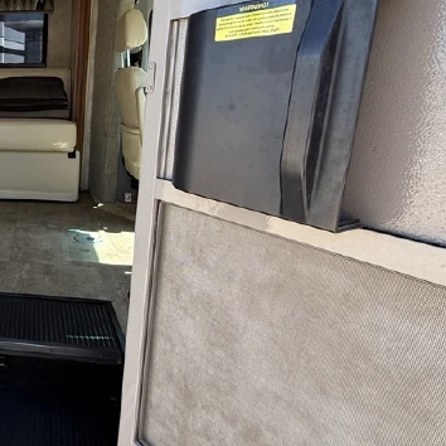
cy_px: 169
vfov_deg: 56.7
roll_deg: -0.2
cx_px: -25
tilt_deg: -10.4
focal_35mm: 28
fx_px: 408
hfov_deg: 45.6
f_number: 2.2
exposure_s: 1/146
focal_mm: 2.22
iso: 50
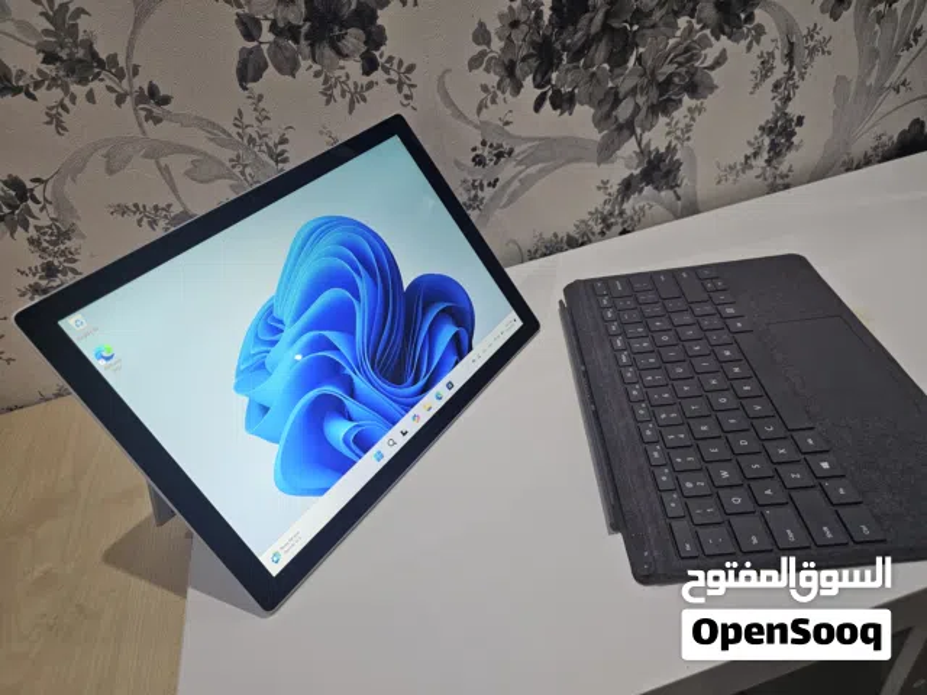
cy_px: 348
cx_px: 464
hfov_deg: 73.9
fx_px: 616
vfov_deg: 58.9
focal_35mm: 23
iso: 320
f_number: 1.7
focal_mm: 6.3
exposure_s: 1/142
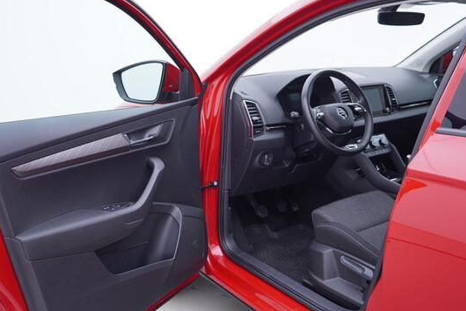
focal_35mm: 37
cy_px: 152
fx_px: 479
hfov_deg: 51.9
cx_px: 236
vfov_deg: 36.0
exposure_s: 1/40
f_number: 2.8
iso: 125
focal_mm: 24
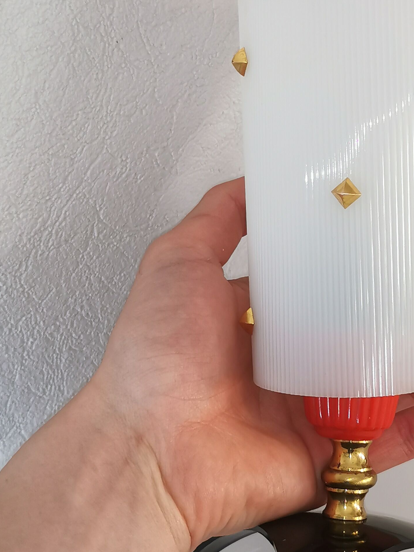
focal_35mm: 73
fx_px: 1164
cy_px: 269
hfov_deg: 20.0
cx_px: 321
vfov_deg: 26.7
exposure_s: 1/100
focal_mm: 5.58
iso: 160
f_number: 1.8
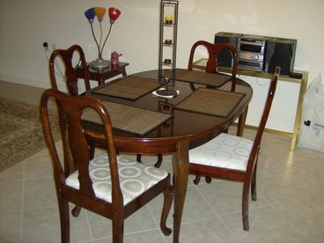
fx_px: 337
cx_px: 162
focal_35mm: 36
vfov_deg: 39.7
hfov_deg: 51.4
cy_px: 122
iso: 200
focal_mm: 6
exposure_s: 1/60
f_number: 2.8
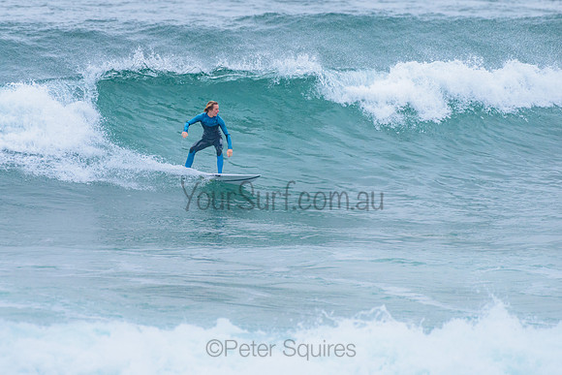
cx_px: 218
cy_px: 146
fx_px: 9555
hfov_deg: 3.4
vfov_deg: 2.2
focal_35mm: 612
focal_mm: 500
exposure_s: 1/2000
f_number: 5.6
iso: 1600
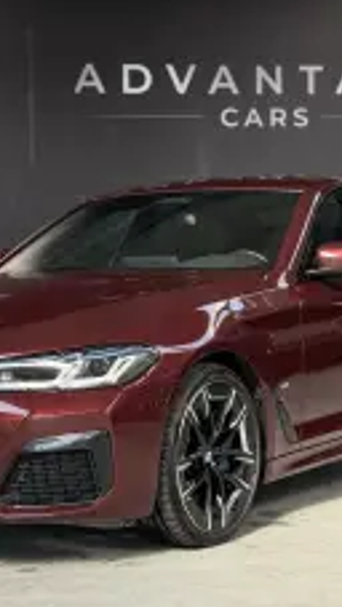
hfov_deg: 14.6
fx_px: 1336
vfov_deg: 25.6
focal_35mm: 83
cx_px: 139
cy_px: 299
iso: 64
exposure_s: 1/256
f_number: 1.78
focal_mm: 6.76
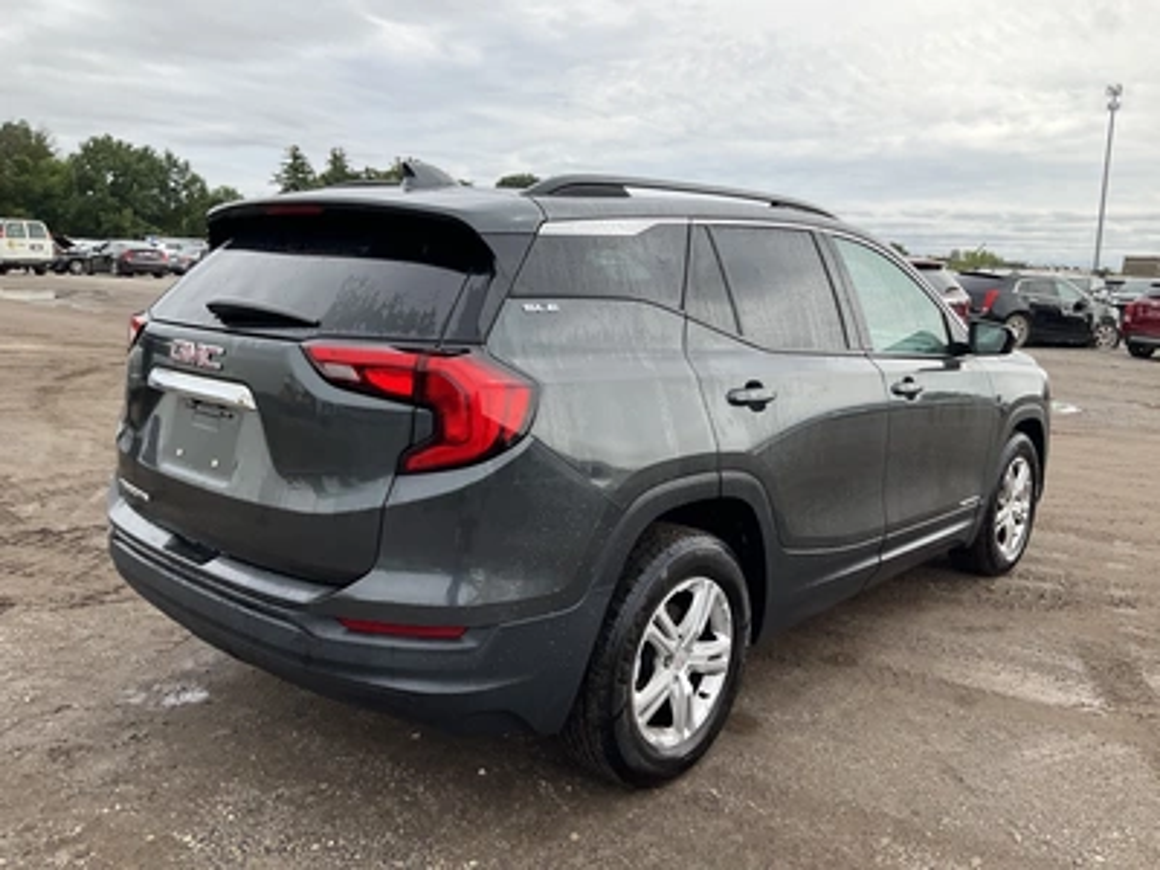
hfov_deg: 61.7
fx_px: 972
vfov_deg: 48.2
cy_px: 435
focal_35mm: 29
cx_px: 580
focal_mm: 3
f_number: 1.8
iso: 25
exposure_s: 1/962
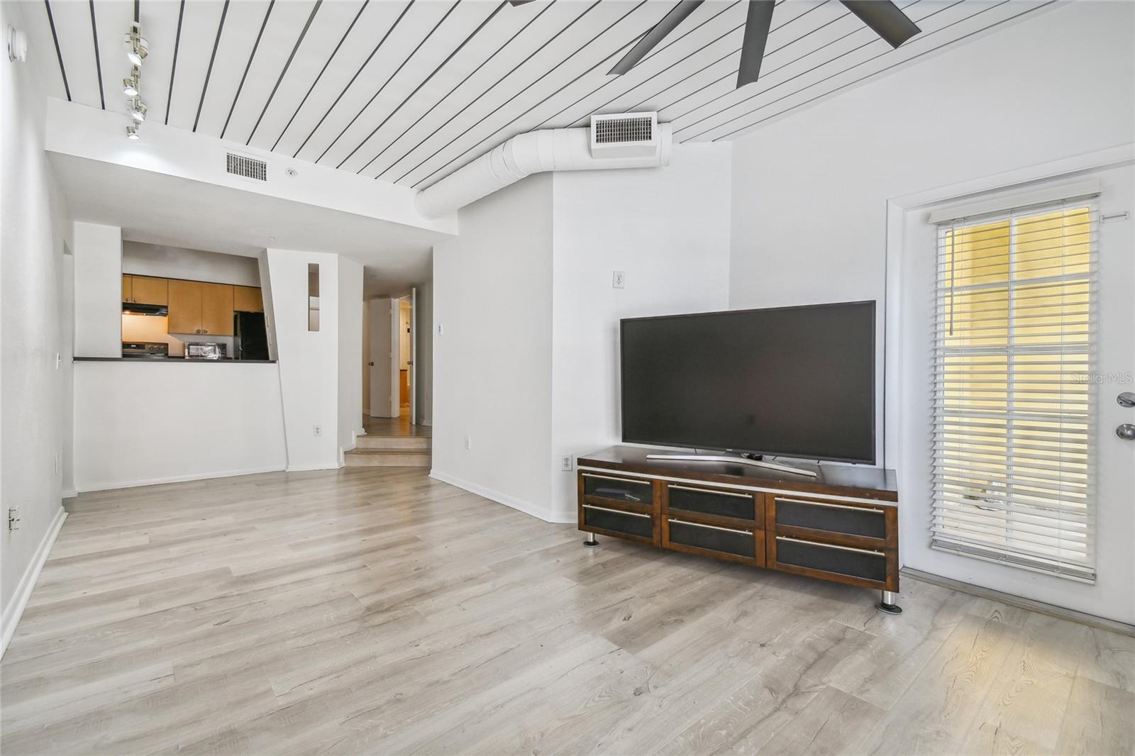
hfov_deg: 100.4
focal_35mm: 15
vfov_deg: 77.3
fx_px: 473
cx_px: 568
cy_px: 378
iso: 100
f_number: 7.1
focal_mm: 10
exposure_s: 1/30
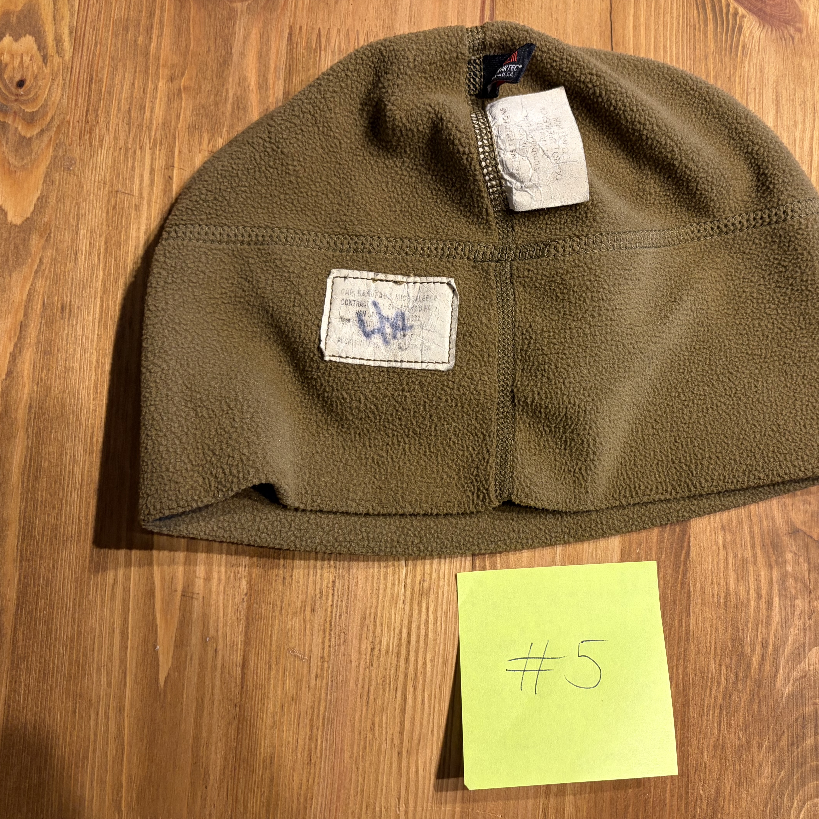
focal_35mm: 31
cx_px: 518
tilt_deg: -81.6
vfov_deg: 52.5
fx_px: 830
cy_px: 409
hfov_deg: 51.9
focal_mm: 5.96
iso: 160
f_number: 1.6
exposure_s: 1/50
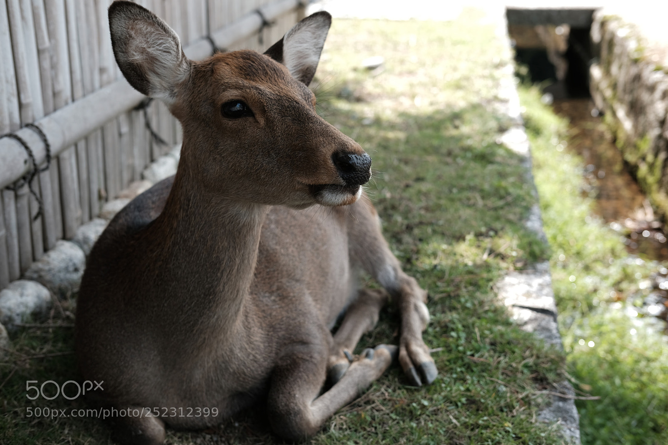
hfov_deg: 37.5
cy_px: 222
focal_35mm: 53
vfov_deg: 25.5
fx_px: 983
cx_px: 334
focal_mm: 35
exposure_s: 1/150
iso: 100
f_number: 4
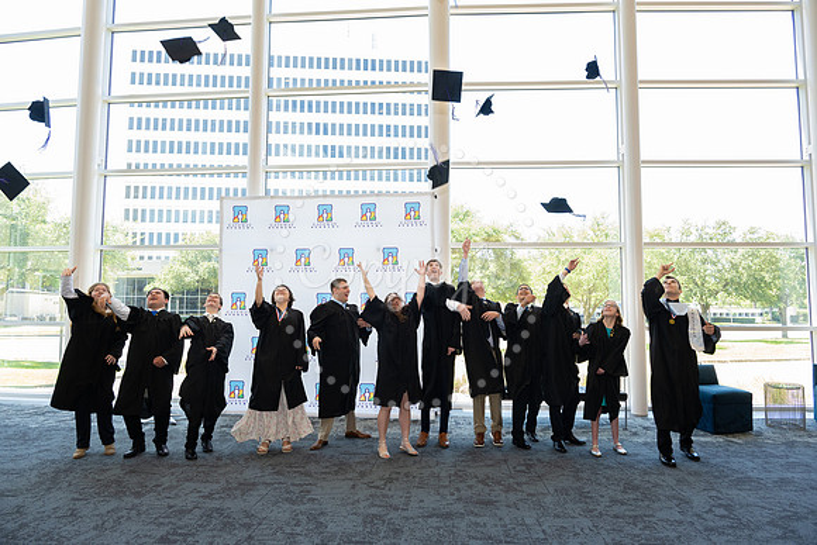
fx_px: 545
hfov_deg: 73.7
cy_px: 272
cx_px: 408
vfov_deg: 53.2
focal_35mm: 24
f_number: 5.6
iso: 1000
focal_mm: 24
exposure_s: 1/160
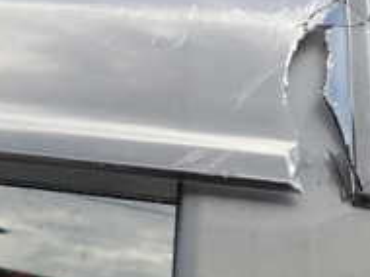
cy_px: 68
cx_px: 66
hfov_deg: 24.3
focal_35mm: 79
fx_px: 843
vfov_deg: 18.5
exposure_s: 1/200
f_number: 2
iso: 100
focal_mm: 4.5
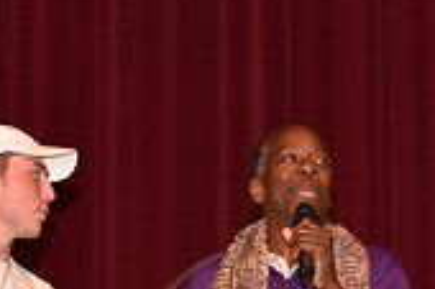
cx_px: 284
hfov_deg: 8.6
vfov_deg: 5.7
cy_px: 354
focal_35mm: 239
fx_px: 2885
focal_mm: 70
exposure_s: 1/60
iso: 800
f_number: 7.1
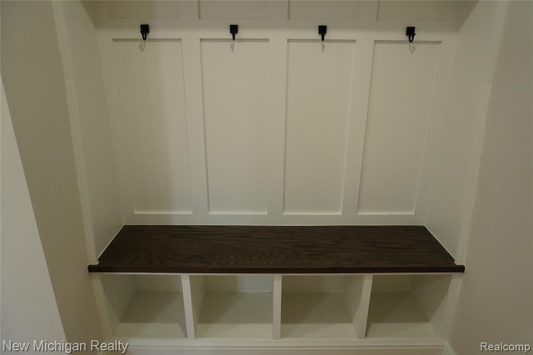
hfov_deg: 73.8
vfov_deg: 53.1
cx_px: 266
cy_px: 178
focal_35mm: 24
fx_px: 355
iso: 1600
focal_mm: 16
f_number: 5.6
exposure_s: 1/100
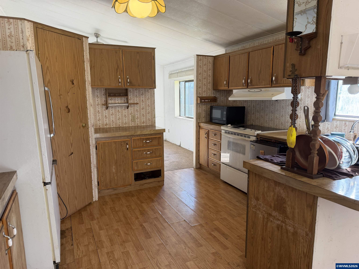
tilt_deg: -10.2
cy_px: 134
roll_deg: +1.3
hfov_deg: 71.6
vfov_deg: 56.8
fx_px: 249
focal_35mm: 24
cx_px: 180
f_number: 1.78
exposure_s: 1/121
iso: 125
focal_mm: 6.76
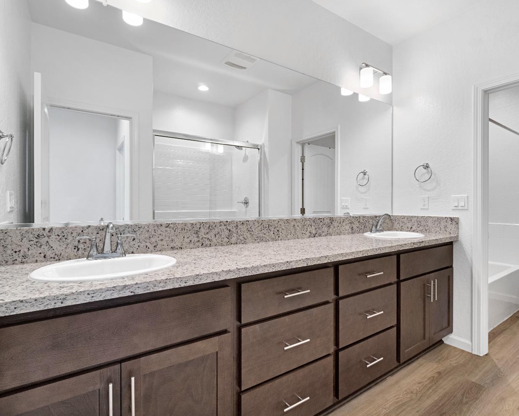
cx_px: 261
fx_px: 261
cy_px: 208
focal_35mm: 17
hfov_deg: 89.6
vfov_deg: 77.0
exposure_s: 1/15
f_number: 8
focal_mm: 10
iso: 320
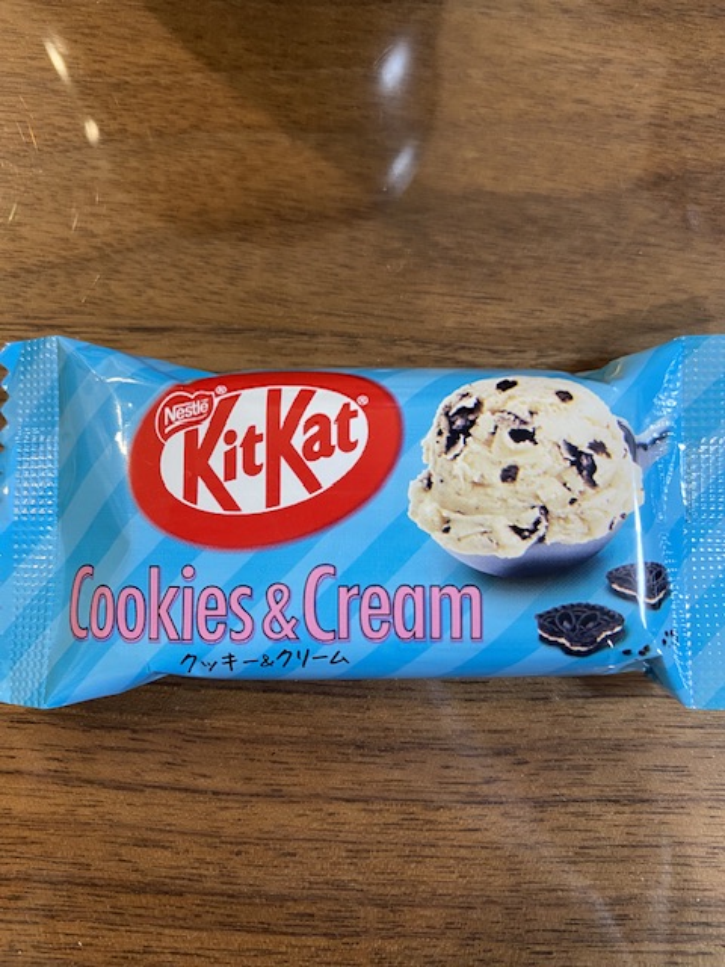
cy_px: 484
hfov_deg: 53.1
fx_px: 726
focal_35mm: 26
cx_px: 362
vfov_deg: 67.3
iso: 160
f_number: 1.8
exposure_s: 1/50
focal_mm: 4.25
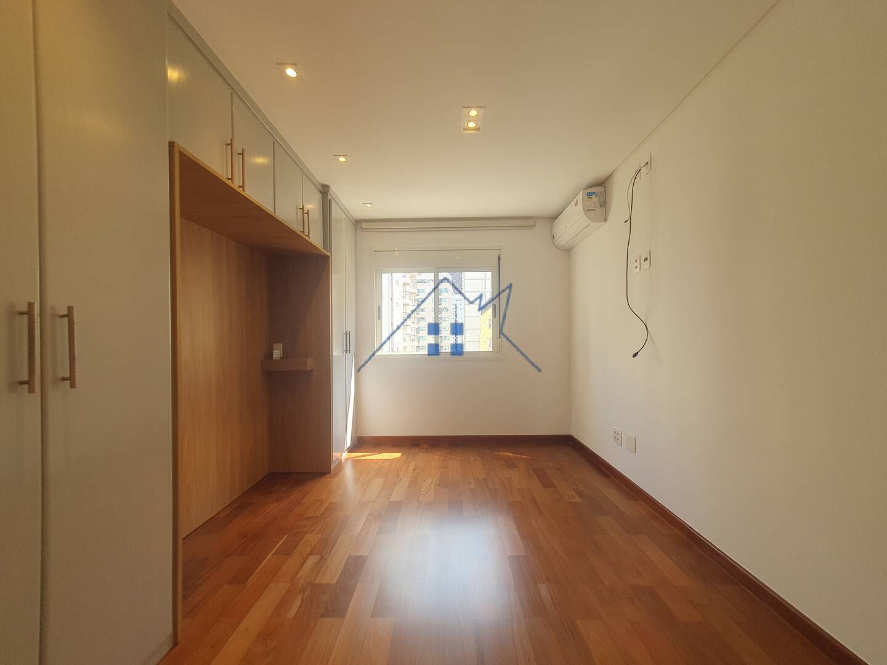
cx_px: 444
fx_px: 333
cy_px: 332
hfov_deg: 106.2
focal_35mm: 13
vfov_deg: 89.9
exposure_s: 1/120
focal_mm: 1.8
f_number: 2.2
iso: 50
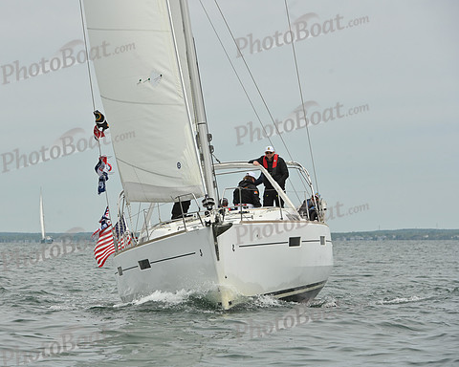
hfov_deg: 10.0
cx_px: 186
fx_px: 2622
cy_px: 184
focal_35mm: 193
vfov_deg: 8.0
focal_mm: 170
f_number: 8
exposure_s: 1/2000
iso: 320
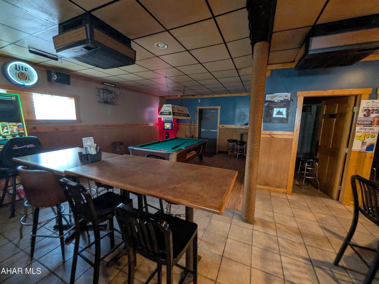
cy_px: 142
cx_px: 190
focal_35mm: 13
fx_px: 142
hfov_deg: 106.2
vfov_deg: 89.9
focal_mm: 1.54
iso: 89
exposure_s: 1/30
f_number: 2.2
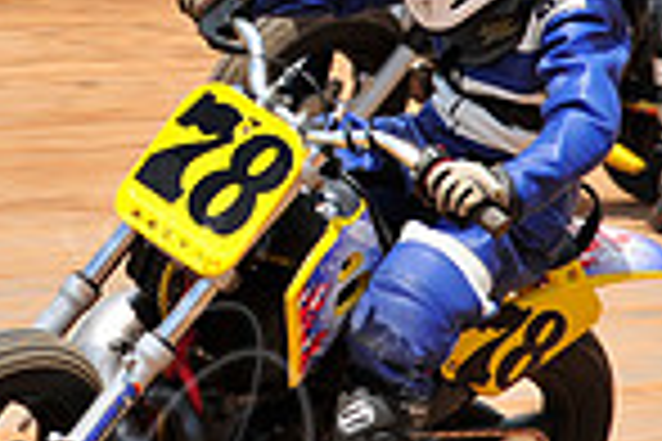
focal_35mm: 791
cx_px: 167
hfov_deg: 2.6
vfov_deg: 1.7
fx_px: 14544
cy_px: 68
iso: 200
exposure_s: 1/400
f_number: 10
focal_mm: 200
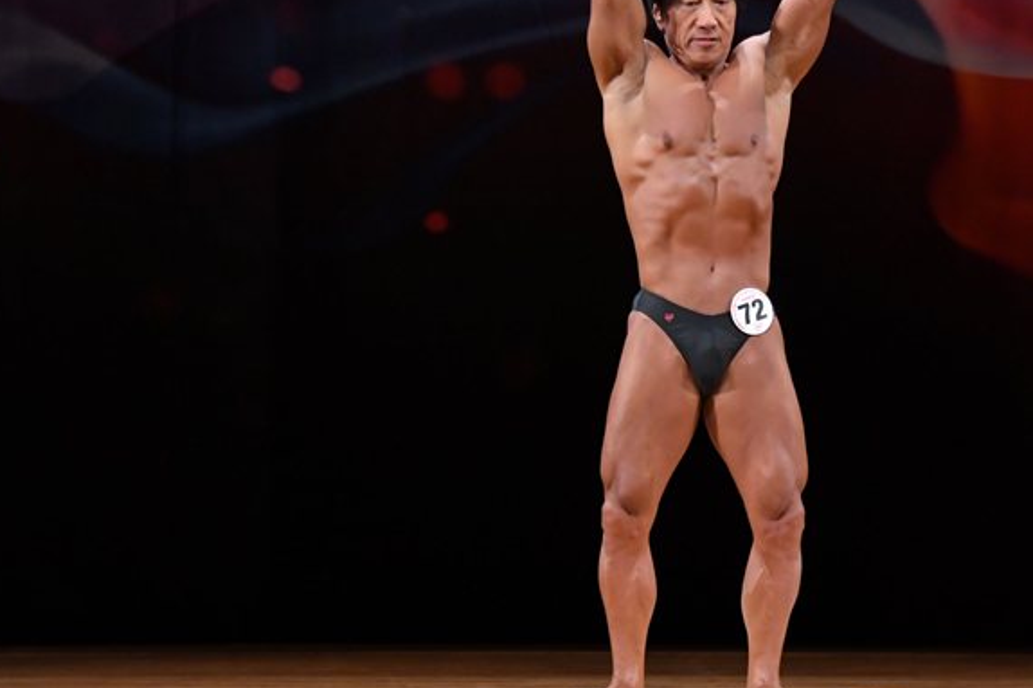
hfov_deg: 6.4
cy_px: 281
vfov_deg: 4.2
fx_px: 9291
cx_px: 685
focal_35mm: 324
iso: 4000
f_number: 5.6
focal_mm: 160
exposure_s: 1/400
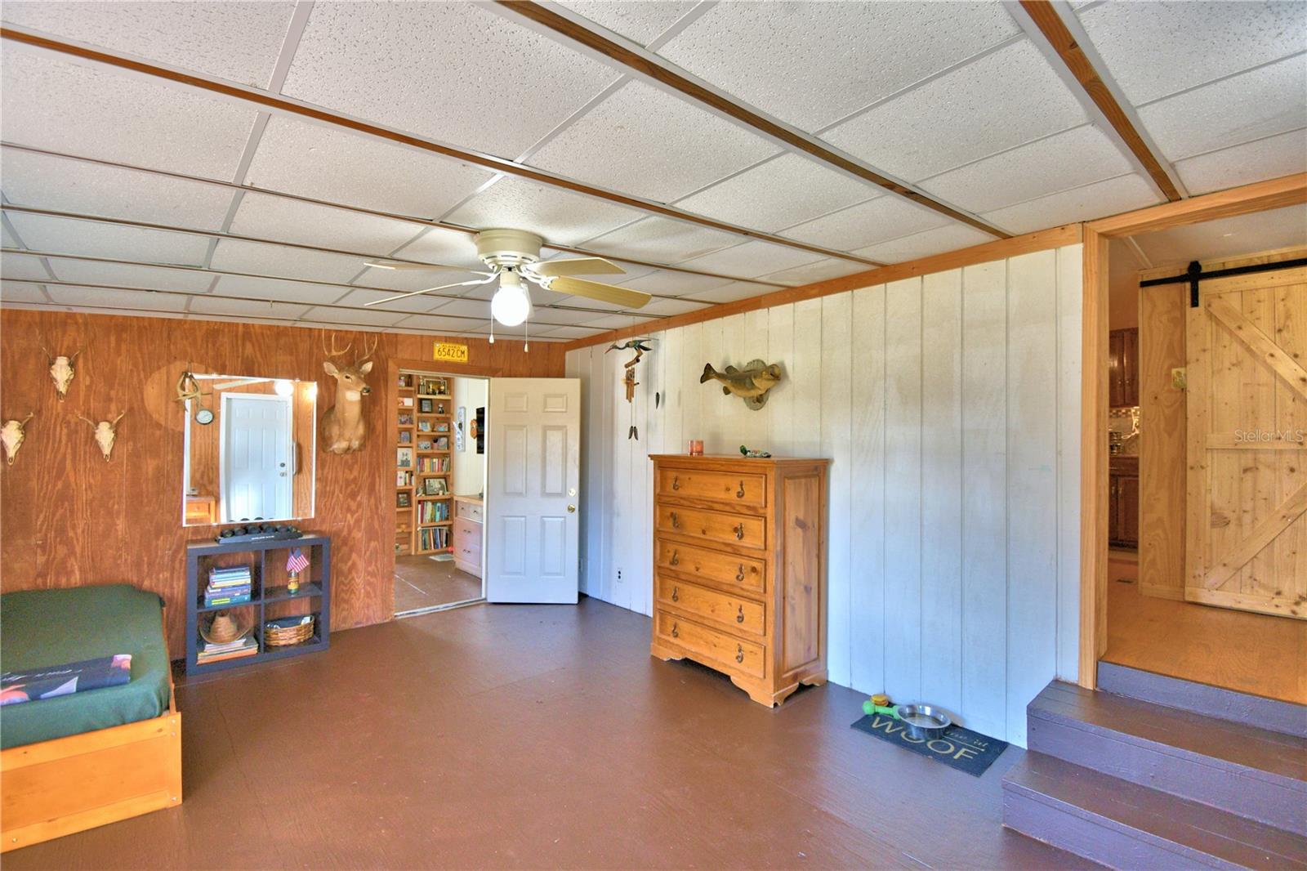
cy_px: 436
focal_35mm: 15
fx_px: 544
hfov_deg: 100.4
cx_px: 654
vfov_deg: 77.3
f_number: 4.5
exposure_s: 1/50
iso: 400
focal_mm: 10
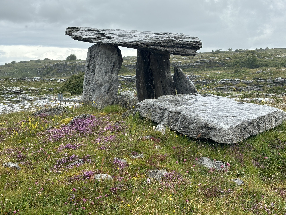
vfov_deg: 28.0
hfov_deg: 36.8
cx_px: 143
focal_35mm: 52
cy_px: 108
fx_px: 430
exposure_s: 1/880
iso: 32
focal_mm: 5.96
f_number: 1.6
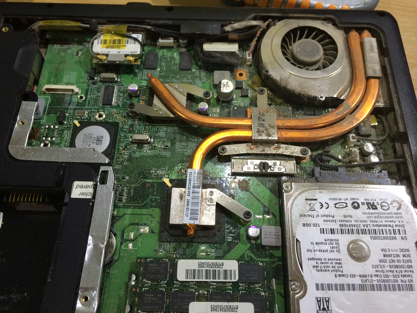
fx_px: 349
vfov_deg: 48.2
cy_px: 156
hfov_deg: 61.7
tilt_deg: -60.9
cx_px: 208
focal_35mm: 29
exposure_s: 1/33
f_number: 2.2
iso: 160
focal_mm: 4.15
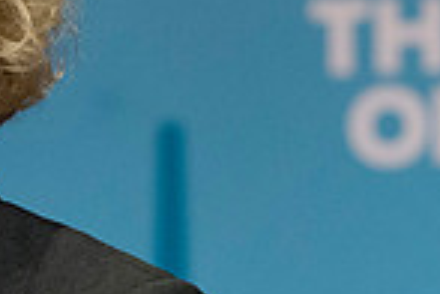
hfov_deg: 5.8
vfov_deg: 3.9
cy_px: 171
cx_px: 227
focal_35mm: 355
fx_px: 4339
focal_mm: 90
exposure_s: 1/125
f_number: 5
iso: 2500
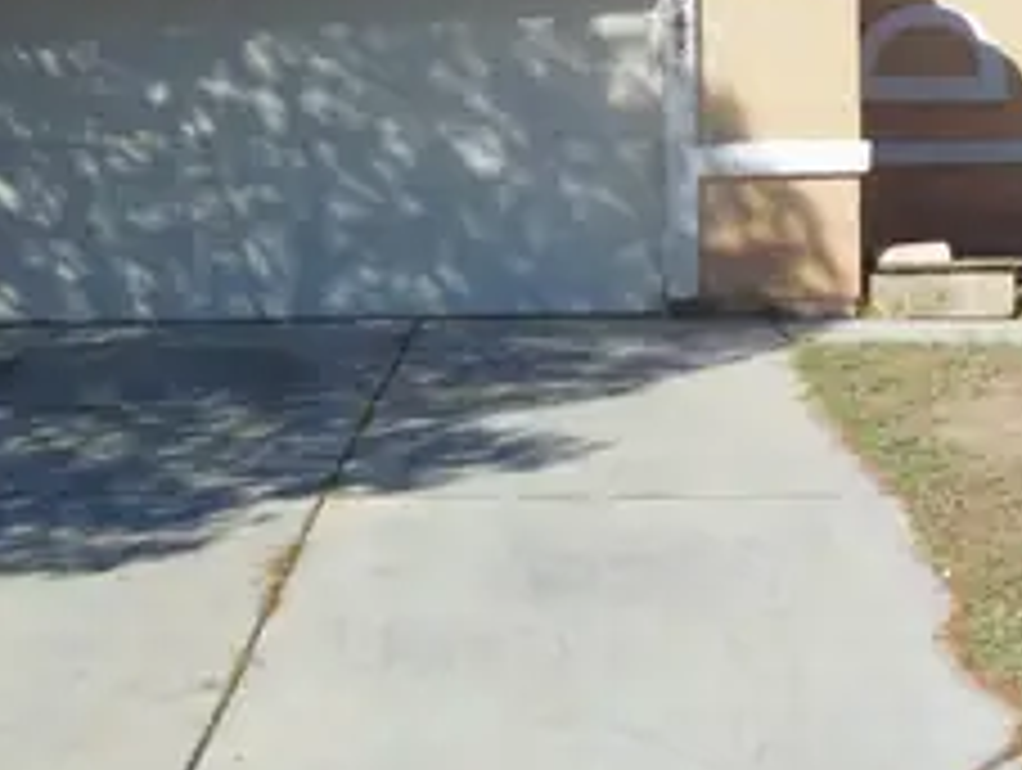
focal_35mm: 51
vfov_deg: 28.4
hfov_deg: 37.4
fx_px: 1508
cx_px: 446
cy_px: 248
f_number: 3.3
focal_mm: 5.2
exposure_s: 1/1500
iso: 125
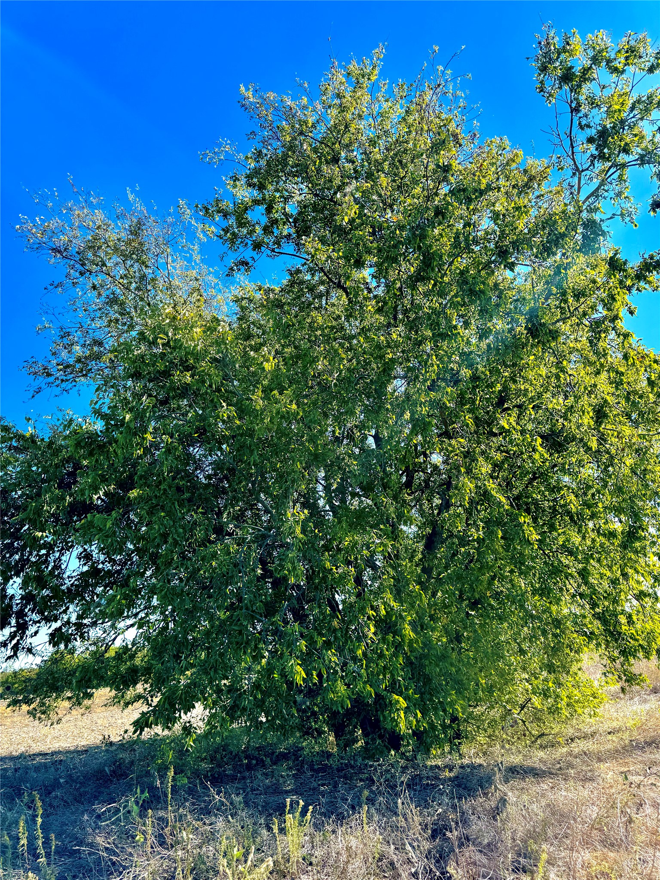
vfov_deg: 71.6
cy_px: 440
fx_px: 610
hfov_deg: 56.8
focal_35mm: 24
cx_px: 330
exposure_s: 1/1721
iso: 80
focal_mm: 6.76
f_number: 1.78
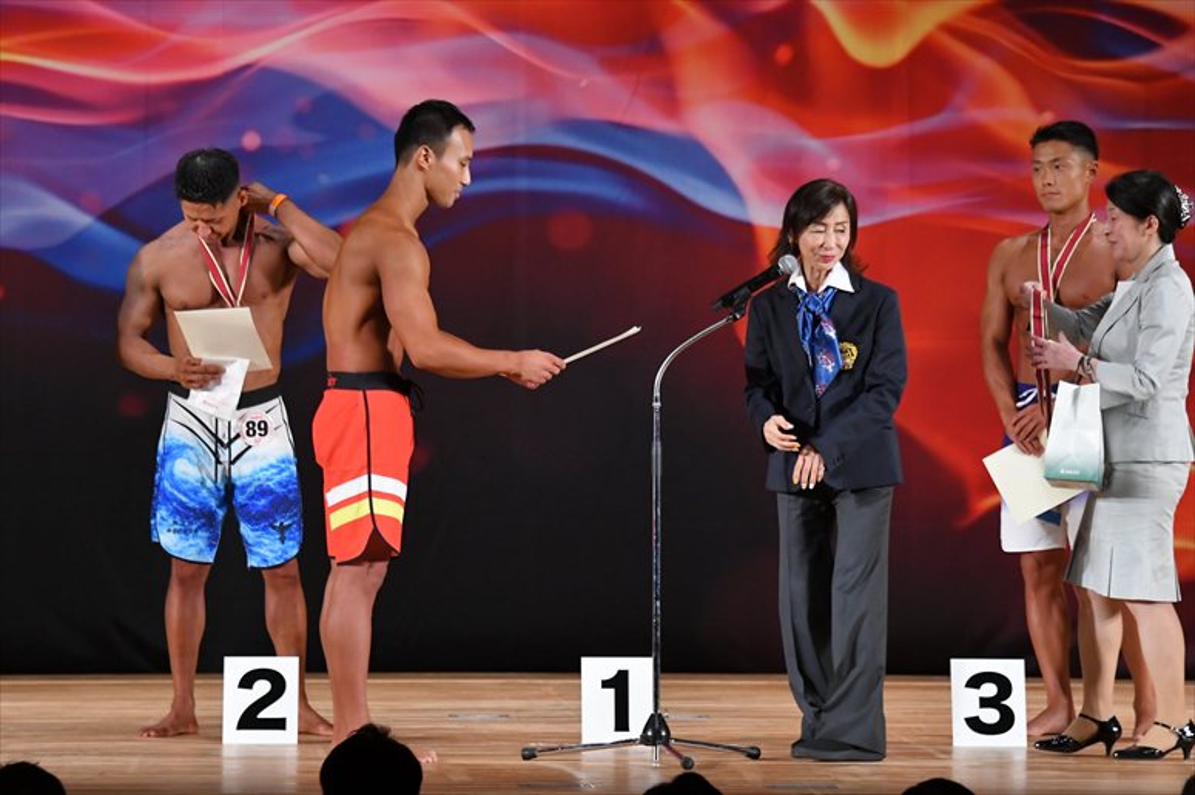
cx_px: 598
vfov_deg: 6.3
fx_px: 7200
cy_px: 398
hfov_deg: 9.5
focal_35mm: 217
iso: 3200
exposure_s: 1/400
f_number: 5.6
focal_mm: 145
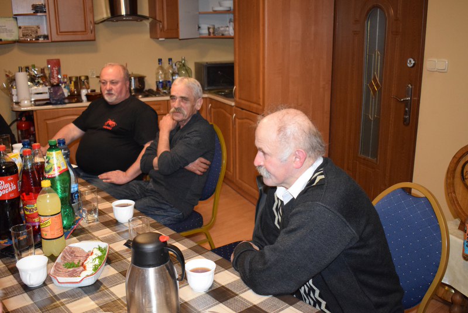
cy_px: 156
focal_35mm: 36
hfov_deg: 53.1
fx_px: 468
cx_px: 234
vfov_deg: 36.9
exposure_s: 1/60
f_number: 3.8
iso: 3200
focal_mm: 24
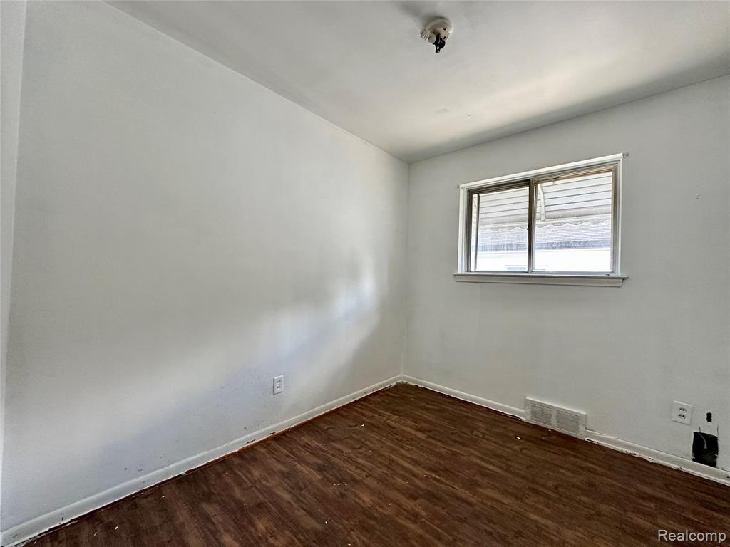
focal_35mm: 14
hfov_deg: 102.1
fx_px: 295
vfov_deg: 85.7
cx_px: 365
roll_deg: -1.8
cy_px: 274
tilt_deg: +0.8
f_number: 2.2
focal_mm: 2.22
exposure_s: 1/99
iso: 160
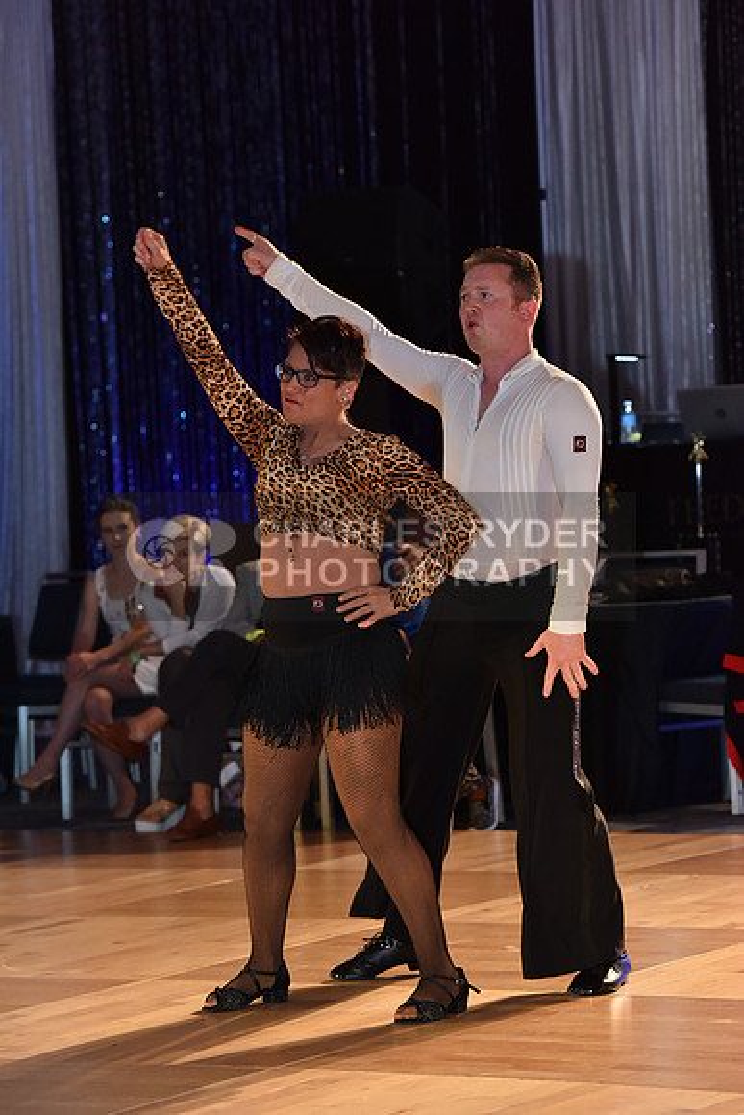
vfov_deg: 16.4
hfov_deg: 11.0
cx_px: 372
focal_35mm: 125
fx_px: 3872
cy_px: 558
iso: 2000
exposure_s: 1/250
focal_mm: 125
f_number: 5
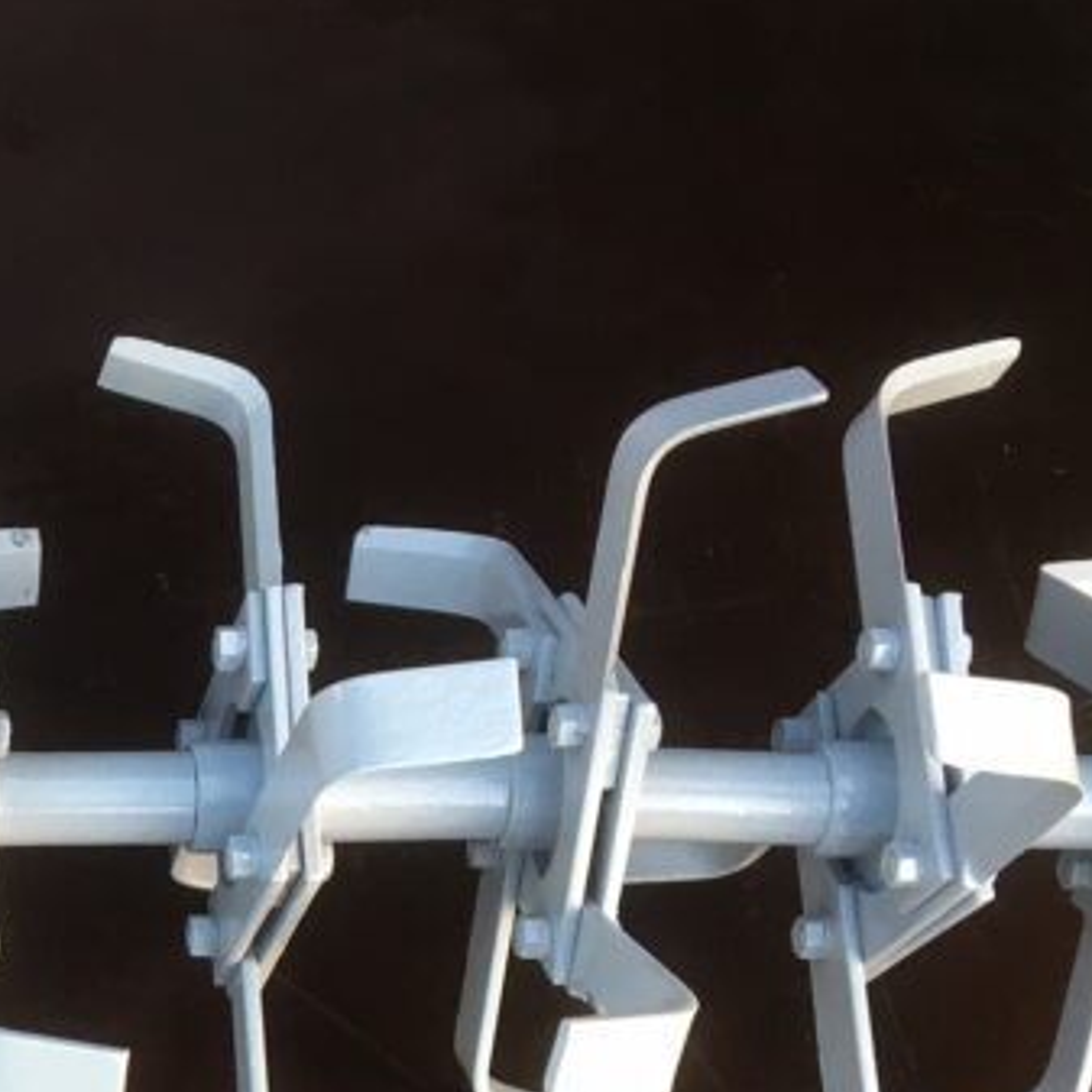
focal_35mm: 78
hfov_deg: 20.5
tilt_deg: -54.9
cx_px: -272
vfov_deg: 21.6
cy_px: 1014
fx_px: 2784
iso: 80
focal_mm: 4.15
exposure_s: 1/33
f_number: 2.2
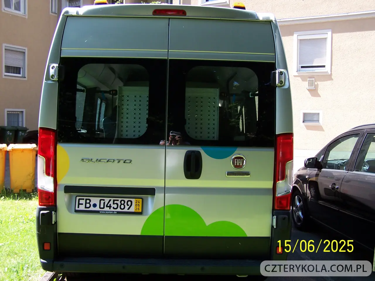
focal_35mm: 38
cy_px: 140
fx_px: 412
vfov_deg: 37.7
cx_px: 188
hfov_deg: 49.0
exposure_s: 1/180
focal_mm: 6.3
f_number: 2.8
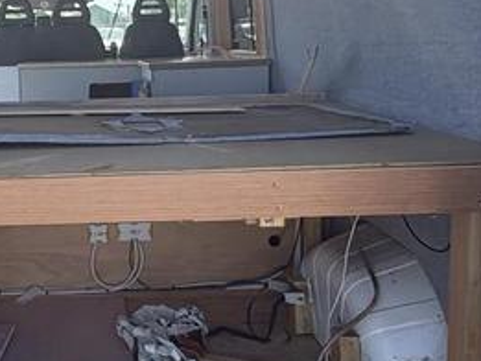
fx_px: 667
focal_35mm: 48
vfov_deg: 29.8
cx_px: 79
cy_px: 88
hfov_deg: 37.8
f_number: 2.2
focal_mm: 2.22
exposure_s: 1/425
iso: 64
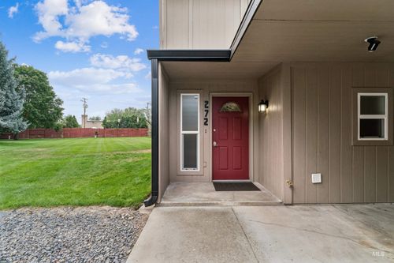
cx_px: 197
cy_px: 132
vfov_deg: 71.7
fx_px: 182
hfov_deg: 94.7
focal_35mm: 17
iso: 400
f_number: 13
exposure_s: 1/30
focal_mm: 16.6
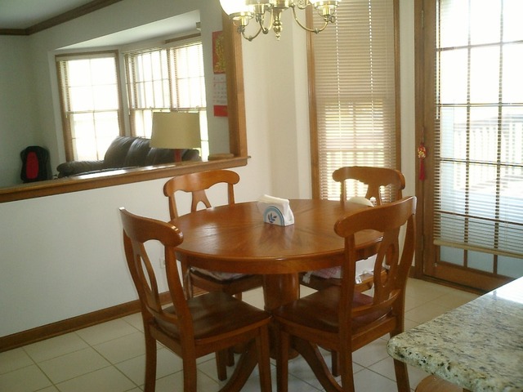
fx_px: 544
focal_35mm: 36
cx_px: 262
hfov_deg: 51.4
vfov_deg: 39.7
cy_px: 196
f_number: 3.2
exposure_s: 1/60
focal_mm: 7.5
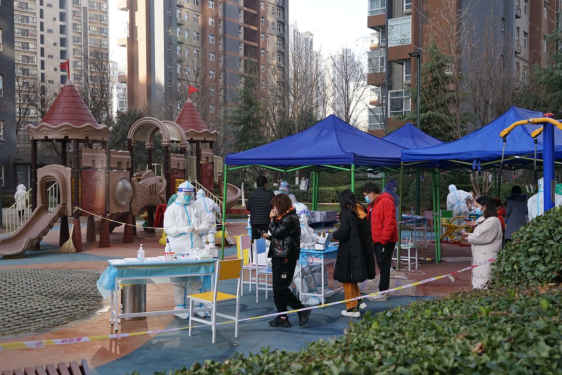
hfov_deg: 50.7
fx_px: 593
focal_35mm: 38
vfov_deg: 35.1
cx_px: 281
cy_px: 188
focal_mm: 38
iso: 800
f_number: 6.3
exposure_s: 1/400
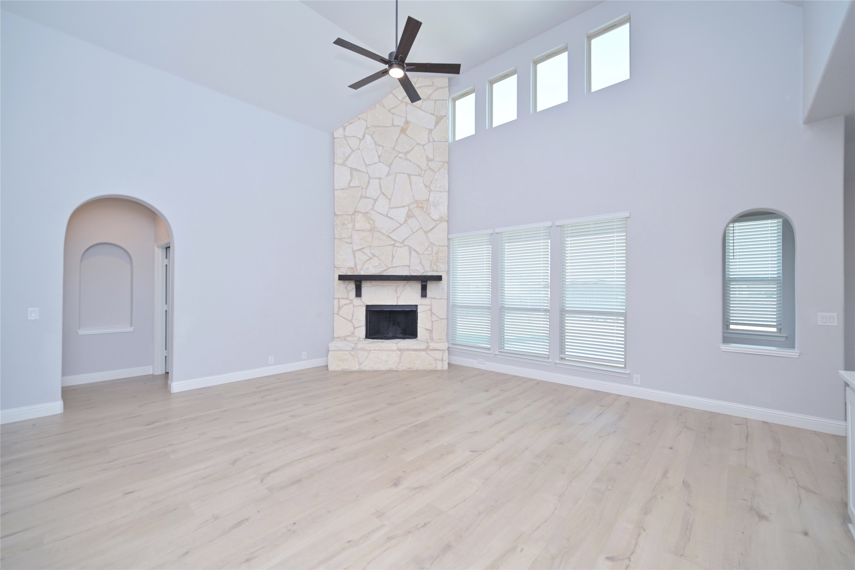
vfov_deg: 79.2
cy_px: 285
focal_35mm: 14
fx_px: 344
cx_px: 428
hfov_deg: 102.3
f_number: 5
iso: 200
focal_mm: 14.5
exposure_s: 1/80
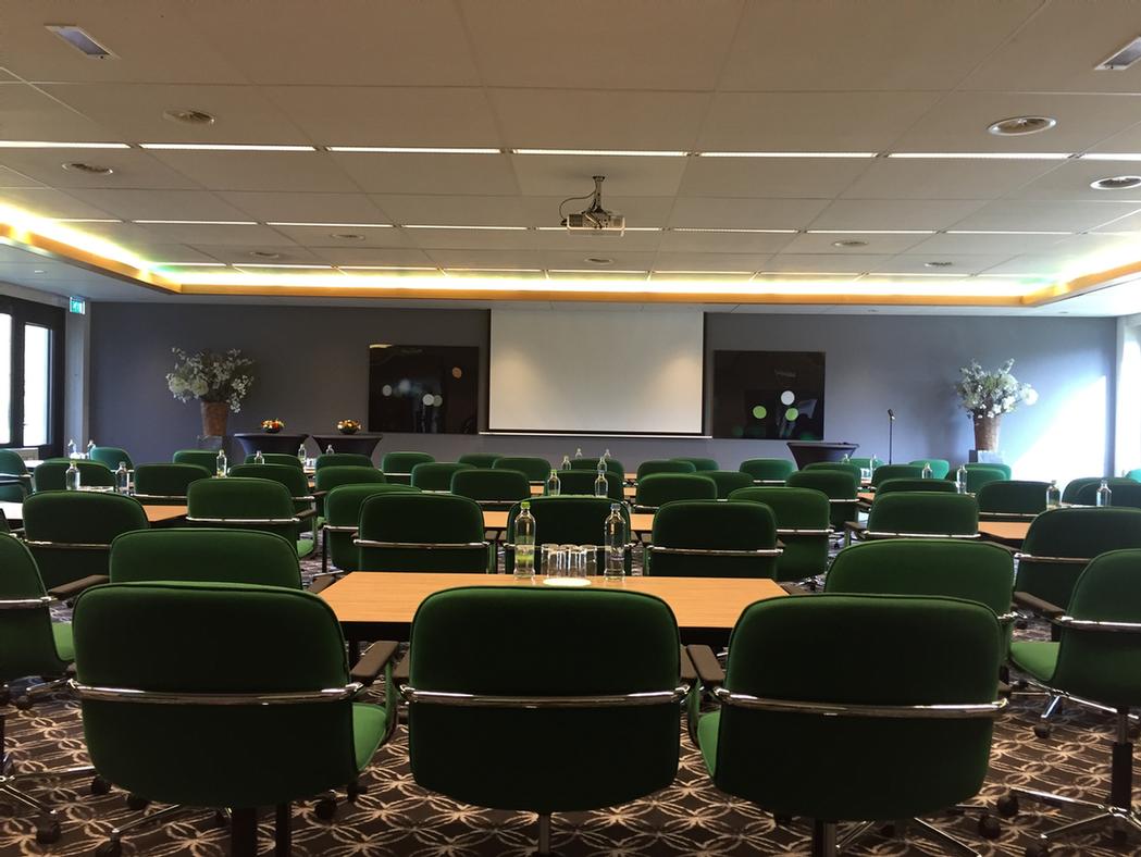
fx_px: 956
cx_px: 570
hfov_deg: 61.6
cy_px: 428
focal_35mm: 29
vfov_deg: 48.3
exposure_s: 1/33
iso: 125
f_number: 2.2
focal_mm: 4.15
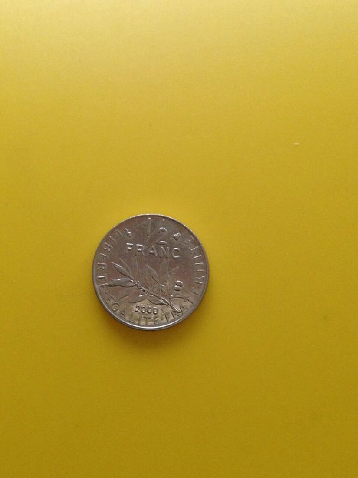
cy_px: 264
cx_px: 154
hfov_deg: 35.9
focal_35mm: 40
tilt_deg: -86.7
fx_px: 552
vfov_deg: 46.7
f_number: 2.4
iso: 250
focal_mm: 4.12
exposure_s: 1/20
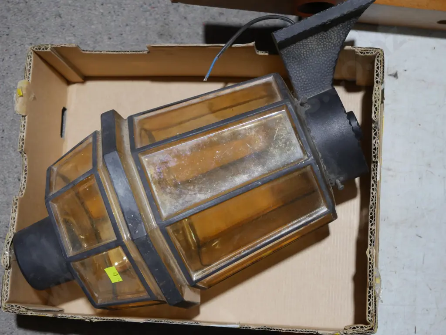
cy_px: 168
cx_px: 223
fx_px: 902
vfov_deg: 21.0
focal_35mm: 70
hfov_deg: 27.8
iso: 1000
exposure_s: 1/80
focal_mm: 35
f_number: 5.5
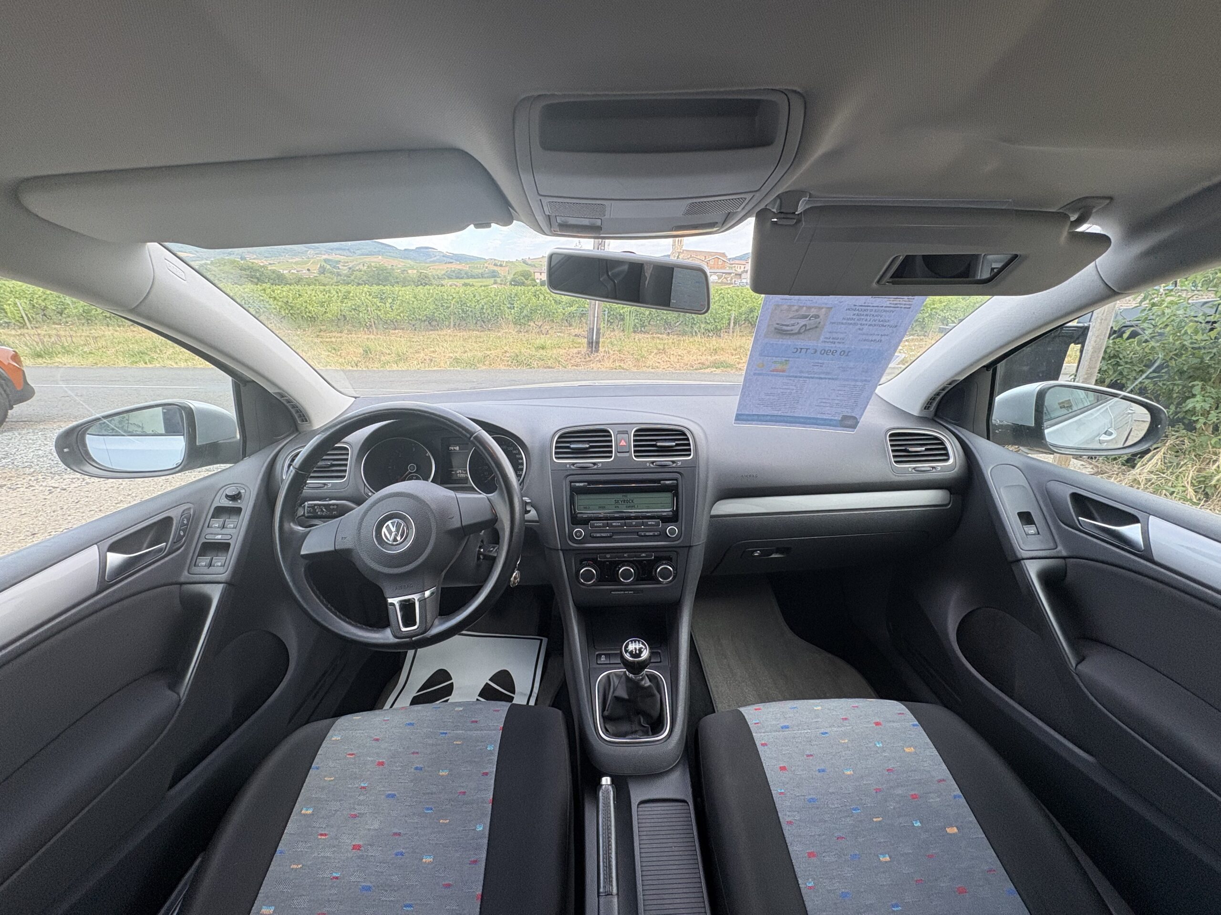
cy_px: 458
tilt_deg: -17.0
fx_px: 494
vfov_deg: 85.7
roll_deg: -2.8
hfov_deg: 102.1
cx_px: 610
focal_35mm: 14
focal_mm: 2.22
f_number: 2.2
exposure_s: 1/99
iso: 50
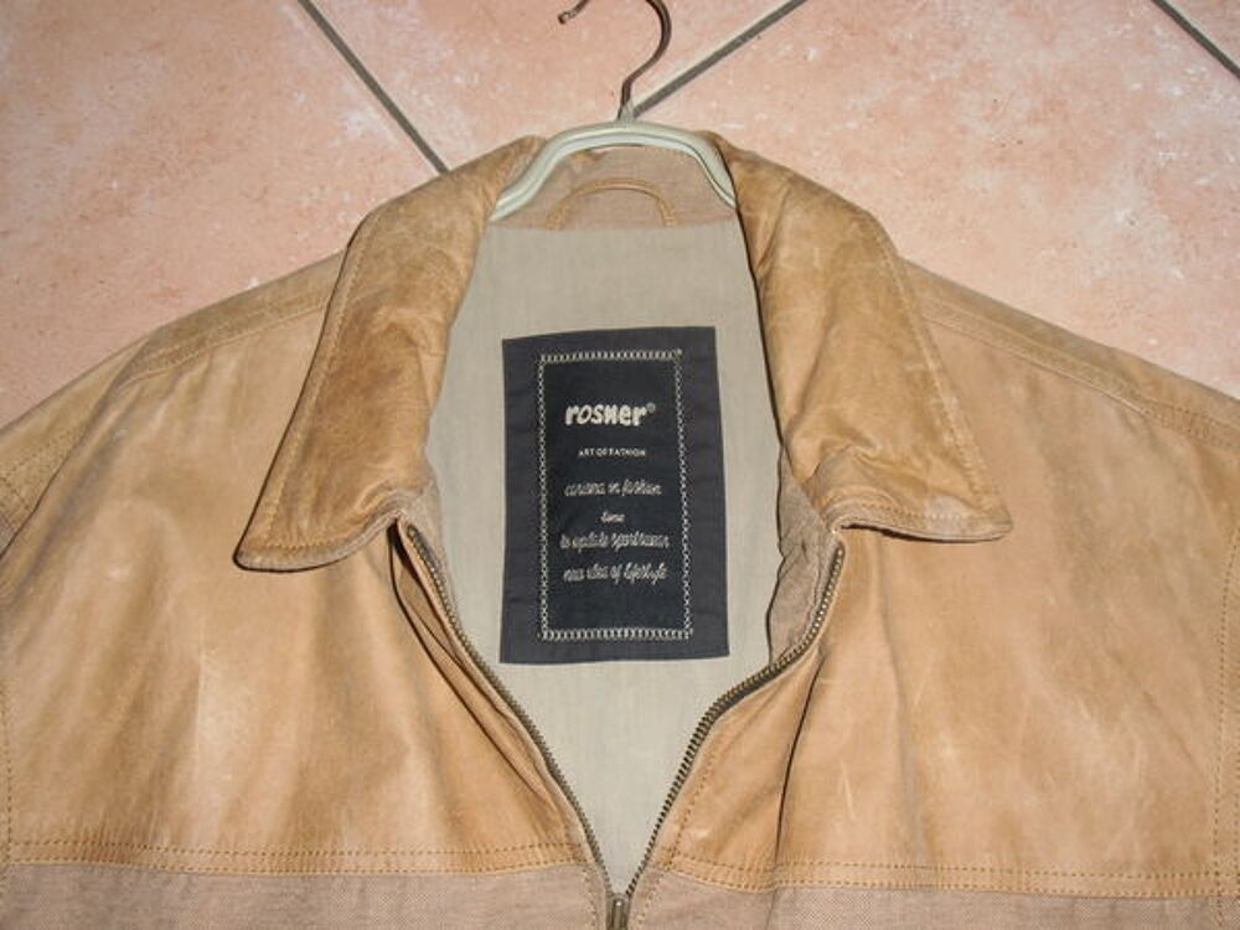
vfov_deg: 46.8
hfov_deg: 60.0
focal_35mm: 30
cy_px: 465
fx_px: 1075
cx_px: 620
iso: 64
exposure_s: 1/60
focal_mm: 5.36
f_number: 3.5
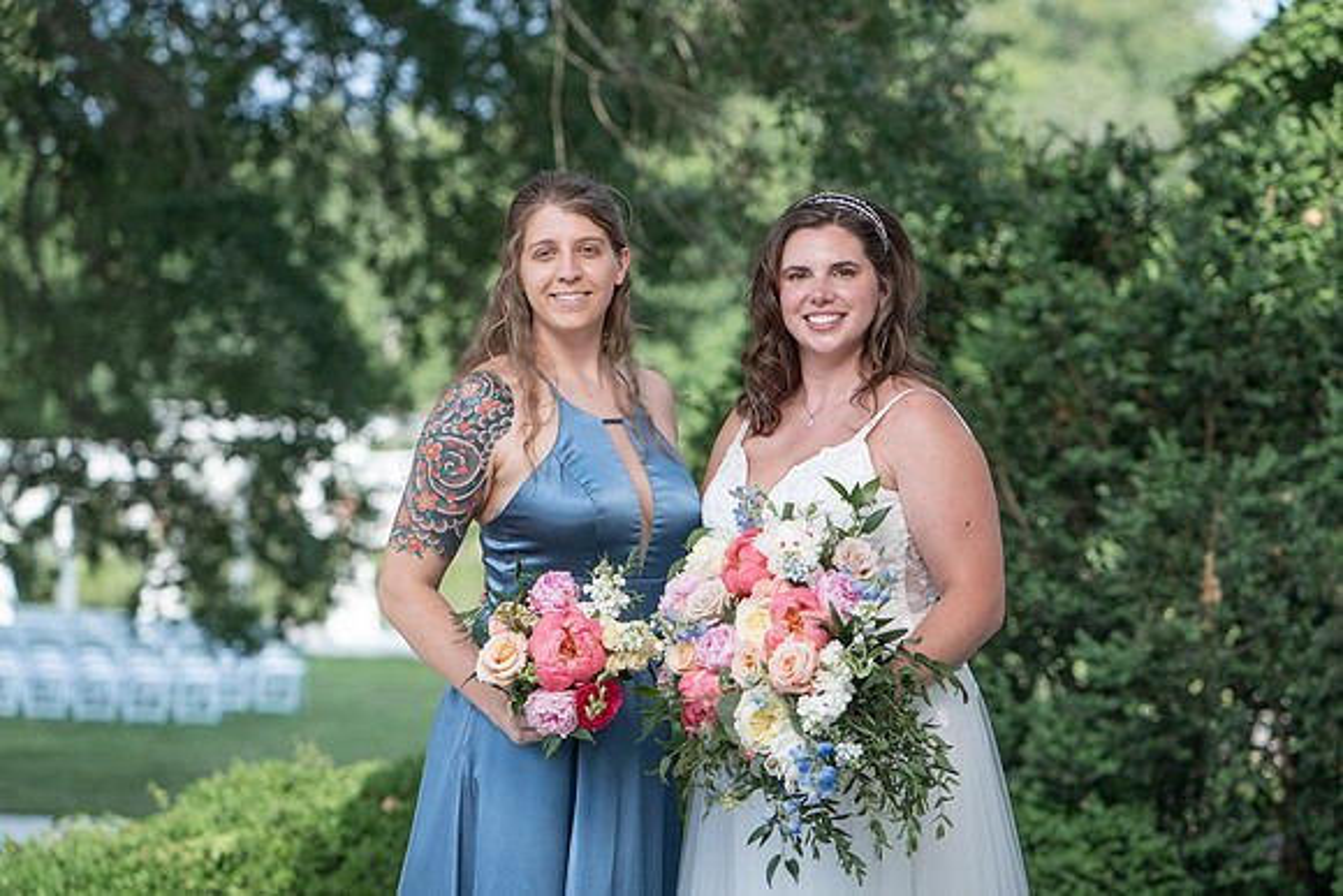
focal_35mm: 90
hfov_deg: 22.6
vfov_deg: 15.2
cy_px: 457
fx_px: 3367
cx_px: 684
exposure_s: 1/500
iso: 64
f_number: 2.8
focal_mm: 85
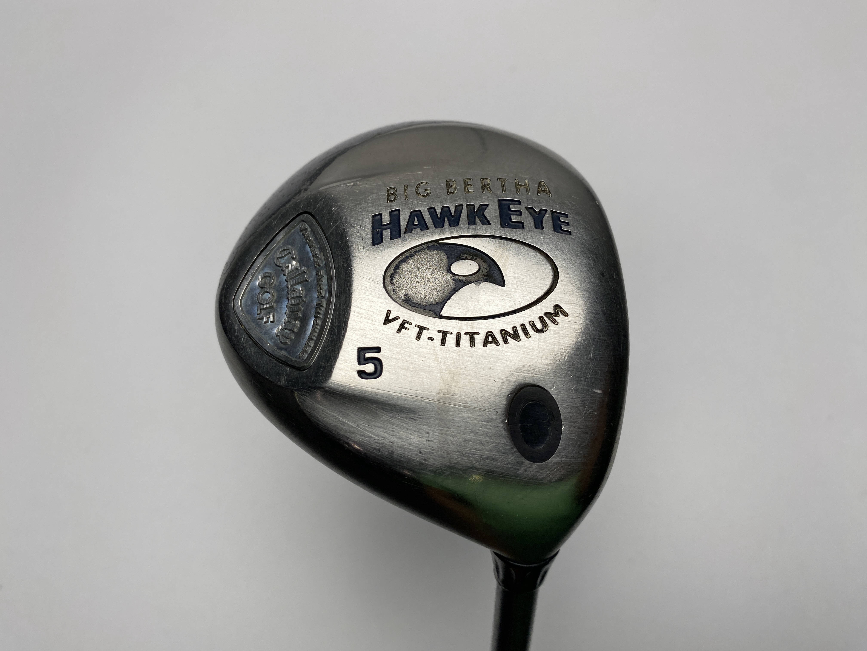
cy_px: 326
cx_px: 434
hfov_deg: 67.3
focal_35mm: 26
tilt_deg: -67.2
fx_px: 651
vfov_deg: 53.1
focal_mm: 4.25
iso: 32
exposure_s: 1/454
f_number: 1.8
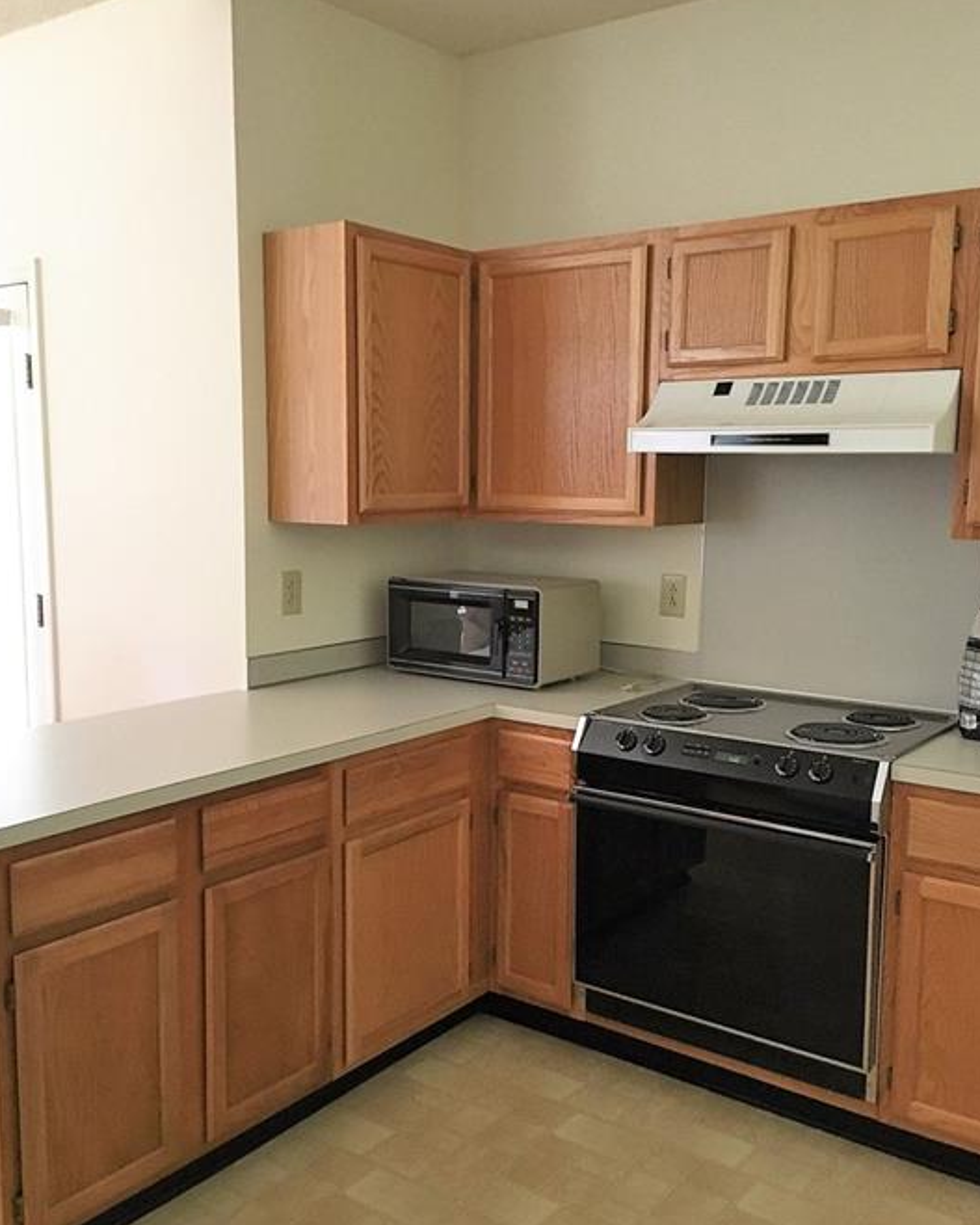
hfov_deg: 44.5
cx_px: 483
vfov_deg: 54.2
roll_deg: -0.8
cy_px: 636
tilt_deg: -7.6
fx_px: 1197
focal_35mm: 33
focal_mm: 4.15
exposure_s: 1/30
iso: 200
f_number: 2.2
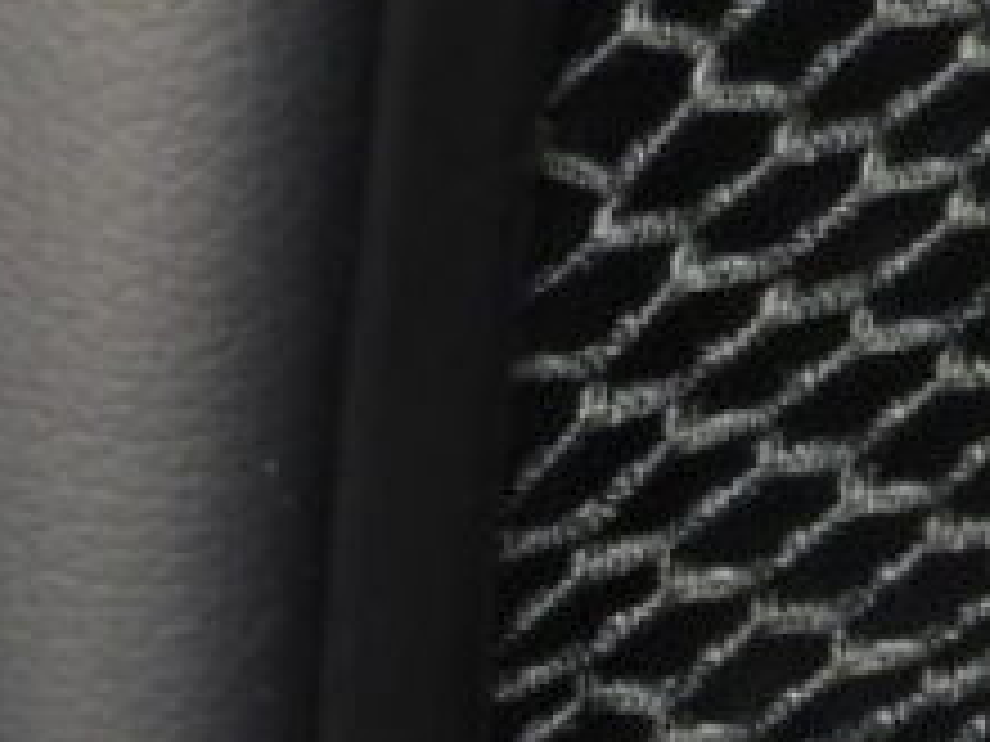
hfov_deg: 2.6
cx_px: -1732
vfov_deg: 2.0
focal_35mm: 745
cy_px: 1295
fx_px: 21307
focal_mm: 20.7
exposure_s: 1/60
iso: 280
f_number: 4
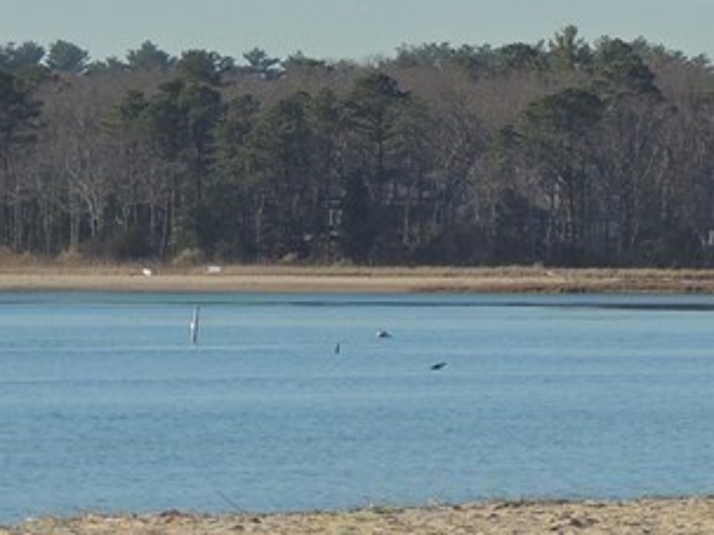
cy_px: 130
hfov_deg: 3.2
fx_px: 12886
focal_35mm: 625
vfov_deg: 2.4
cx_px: 1129
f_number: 4.6
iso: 100
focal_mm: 33
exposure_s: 1/800
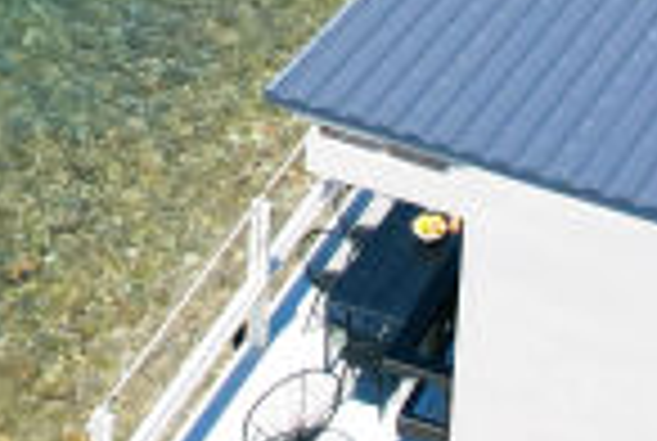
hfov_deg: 13.2
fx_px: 2816
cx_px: 22
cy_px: -425
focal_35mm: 154
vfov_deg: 8.5
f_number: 2.8
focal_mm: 8.38
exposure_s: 1/3200
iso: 200
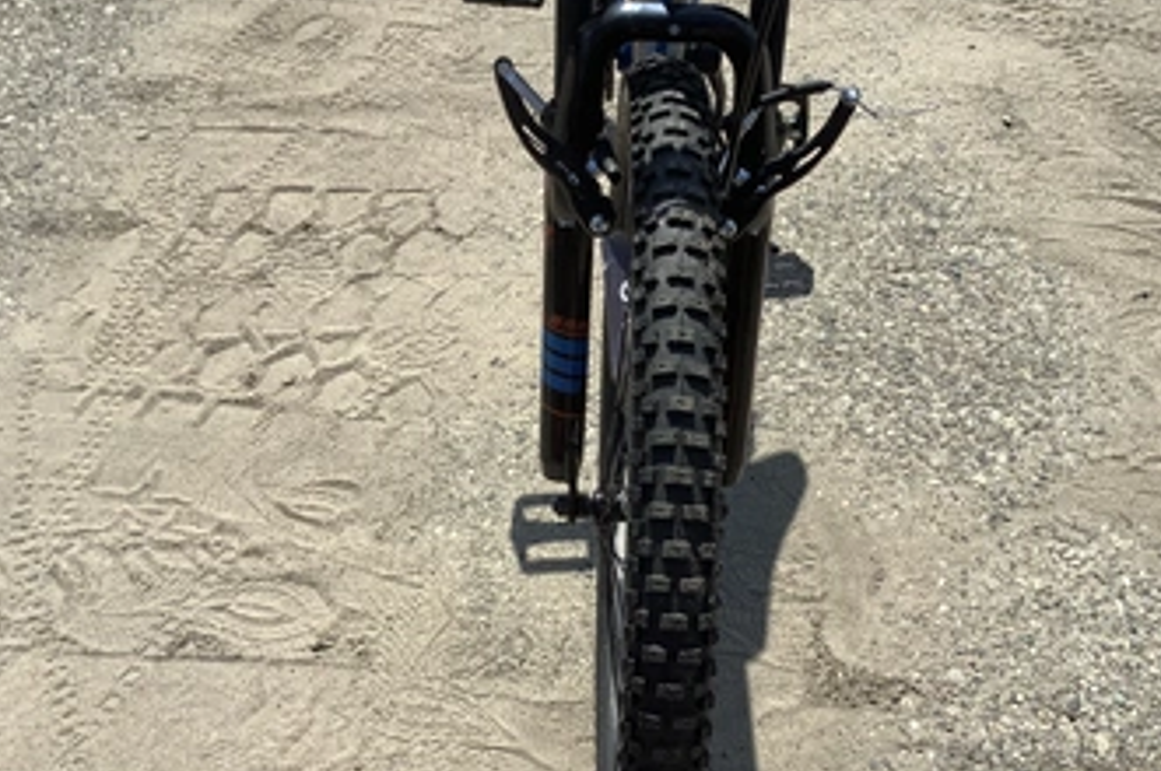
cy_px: 501
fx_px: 1256
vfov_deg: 33.9
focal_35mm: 39
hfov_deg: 49.5
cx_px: 645
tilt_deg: -51.1
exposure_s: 1/1567
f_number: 2.4
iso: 25
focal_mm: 3.3
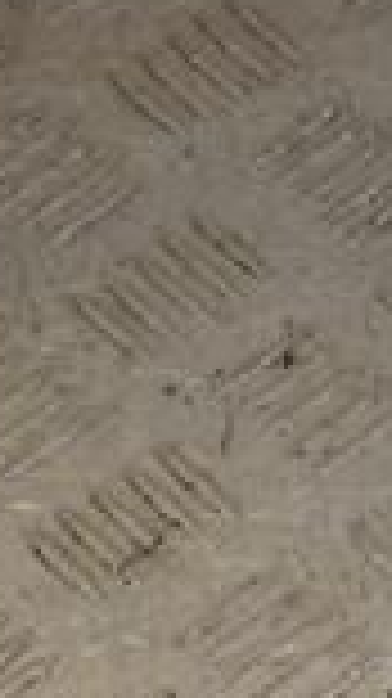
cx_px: 779
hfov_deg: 6.1
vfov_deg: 10.9
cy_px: 838
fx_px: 3609
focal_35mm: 195
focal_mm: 32
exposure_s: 1/200
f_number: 9
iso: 800
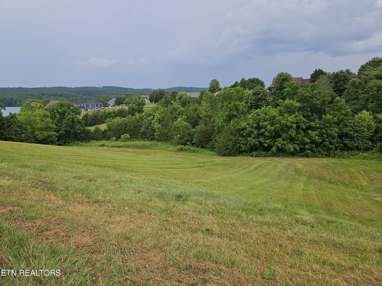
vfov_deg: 58.9
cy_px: 143
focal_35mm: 23
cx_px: 191
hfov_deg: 73.9
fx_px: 254
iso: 25
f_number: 1.8
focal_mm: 5.4
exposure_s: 1/1154
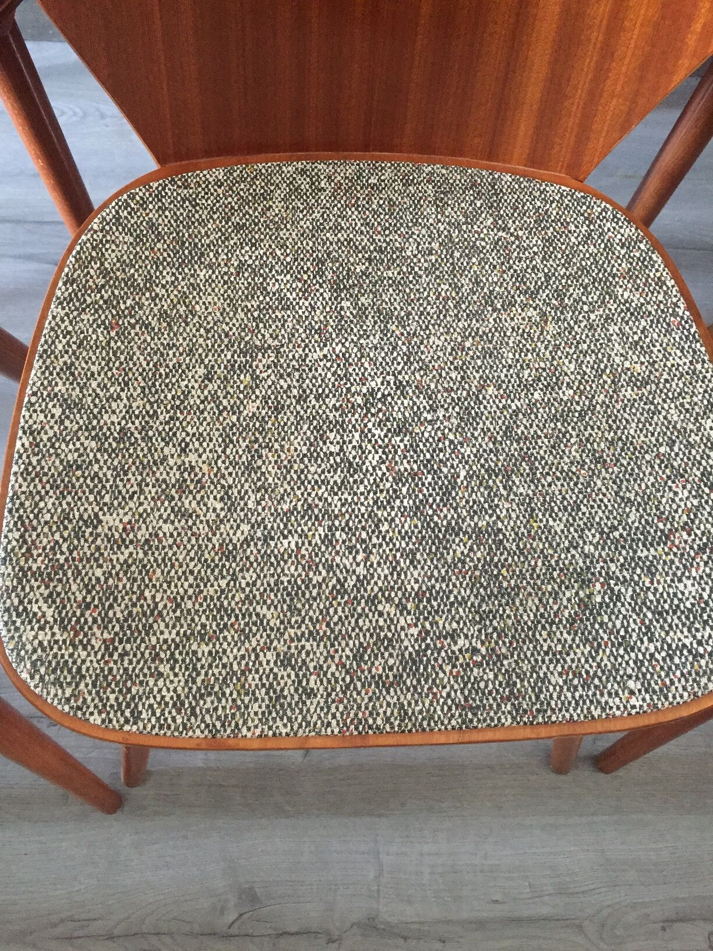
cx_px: 356
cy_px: 476
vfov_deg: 61.7
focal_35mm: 29
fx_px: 796
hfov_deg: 48.2
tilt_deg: -65.2
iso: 320
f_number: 2.2
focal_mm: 4.15
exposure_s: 1/33
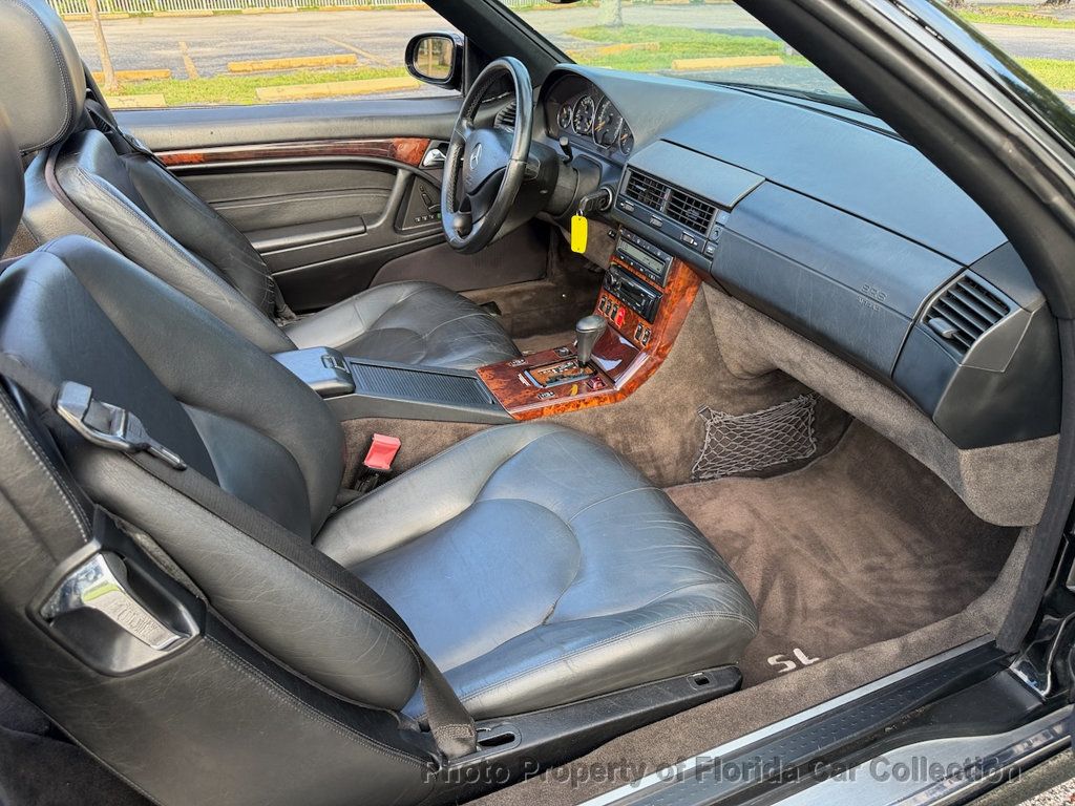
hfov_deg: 71.6
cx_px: 538
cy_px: 403
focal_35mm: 24
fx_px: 745
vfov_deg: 56.8
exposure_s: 1/208
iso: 125
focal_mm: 6.76
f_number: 1.78
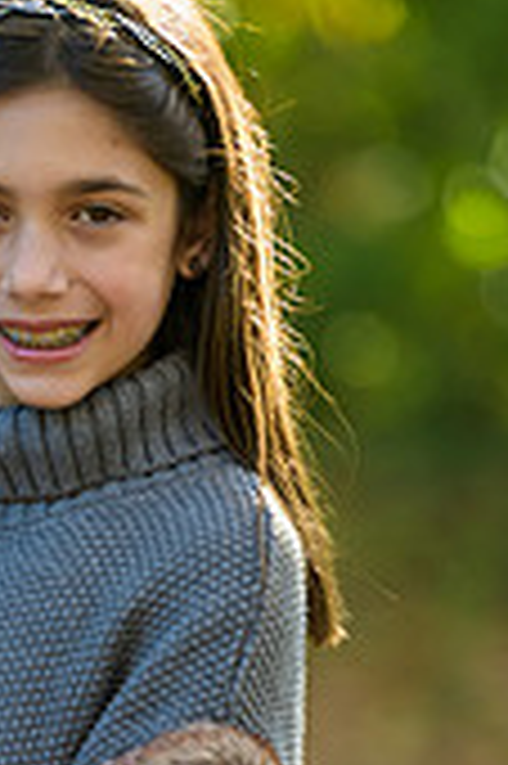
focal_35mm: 489
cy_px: 742
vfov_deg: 4.2
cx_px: 0
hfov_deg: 2.8
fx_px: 10371
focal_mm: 185
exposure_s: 1/200
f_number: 3.2
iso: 200
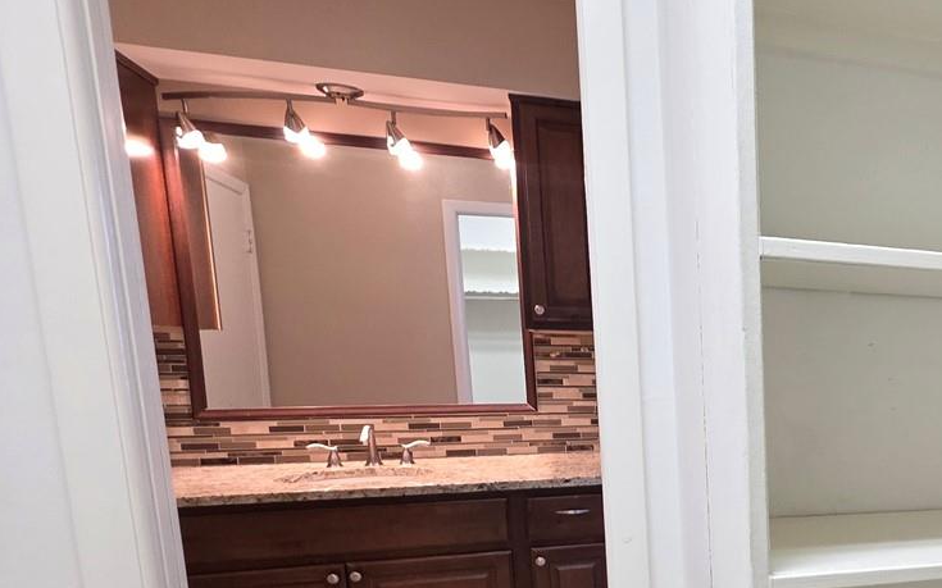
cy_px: 478
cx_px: 960
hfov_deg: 49.9
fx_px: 770
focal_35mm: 30
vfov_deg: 40.0
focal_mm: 2.2
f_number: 1.9
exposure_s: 1/120
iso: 250
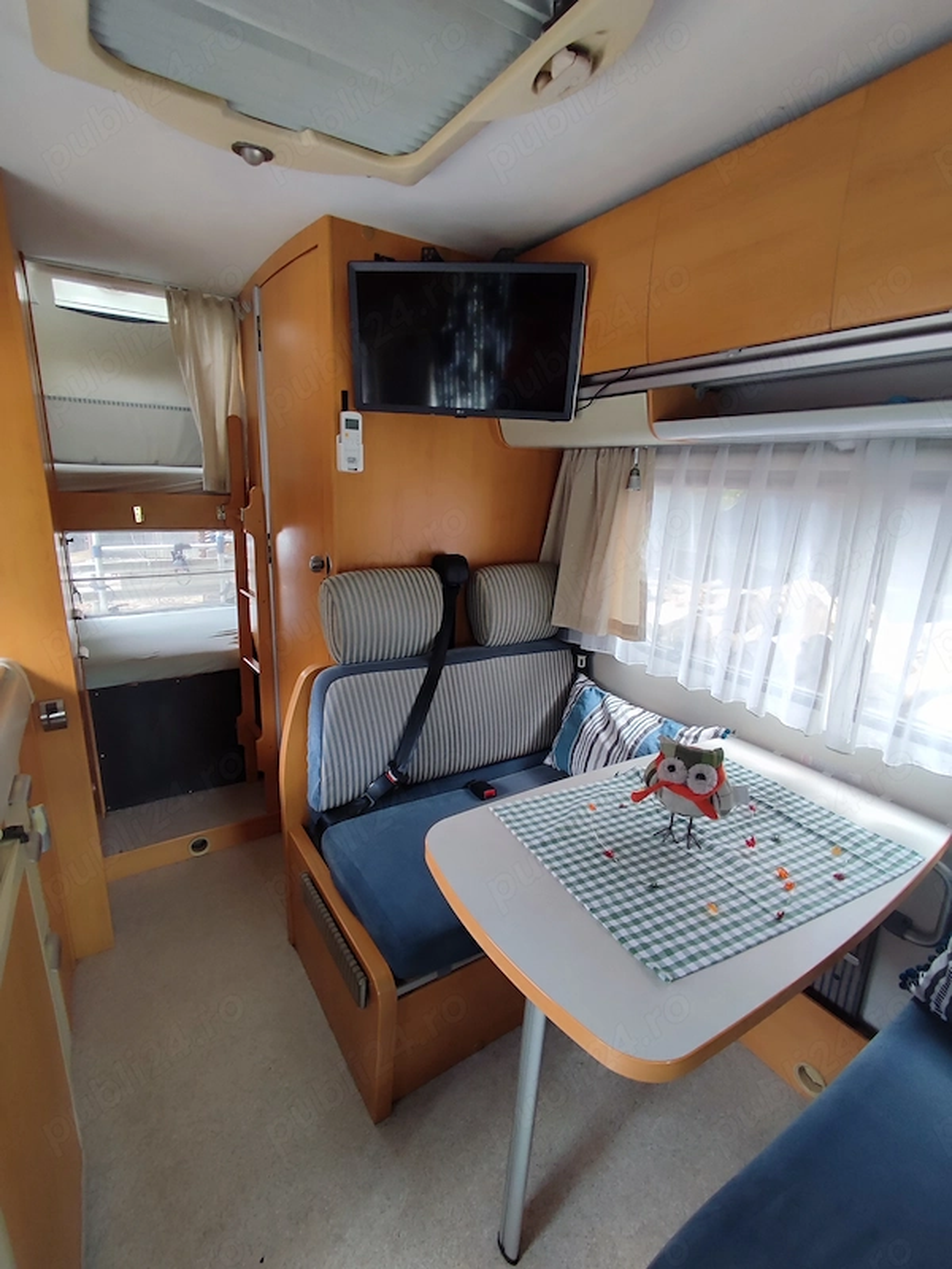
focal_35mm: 16
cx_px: 476
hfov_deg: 78.2
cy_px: 634
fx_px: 586
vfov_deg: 94.5
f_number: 2.2
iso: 94
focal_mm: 1.65
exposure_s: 1/50
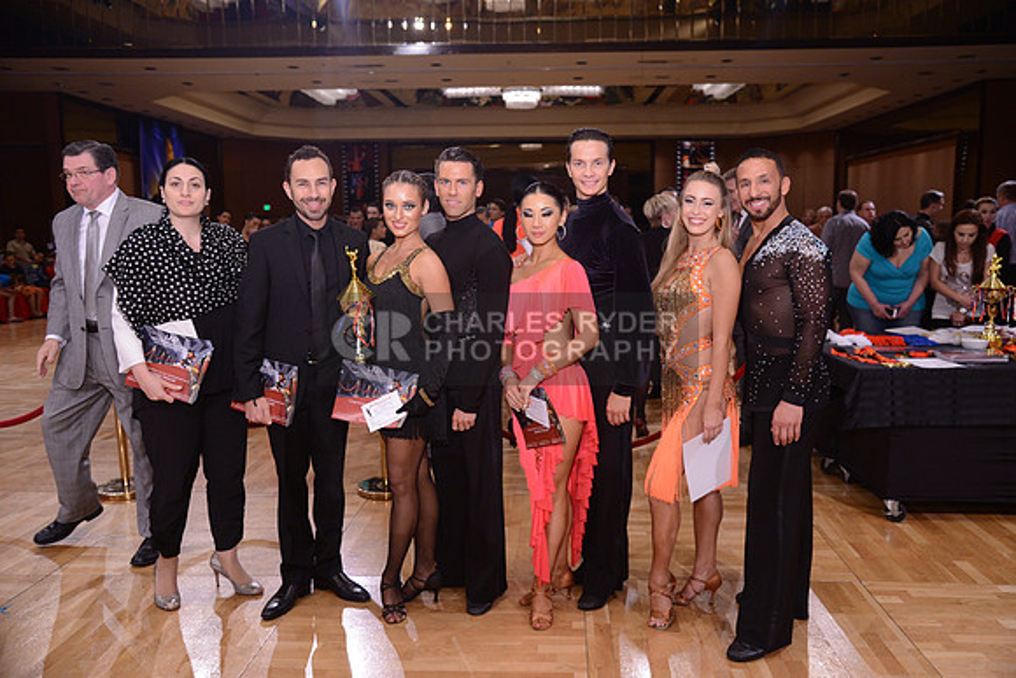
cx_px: 508
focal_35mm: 31
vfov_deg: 42.3
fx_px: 875
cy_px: 339
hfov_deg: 60.3
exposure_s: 1/250
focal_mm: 31
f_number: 4
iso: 1600
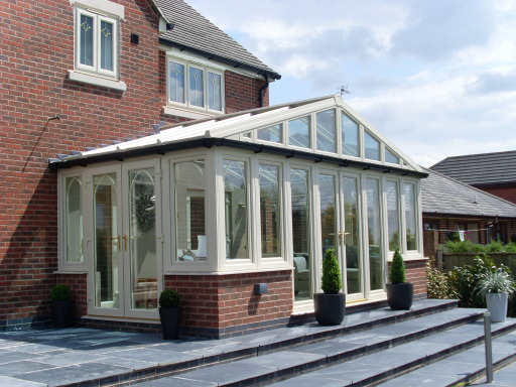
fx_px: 730
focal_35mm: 49
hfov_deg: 38.9
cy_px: 194
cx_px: 258
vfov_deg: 29.7
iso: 80
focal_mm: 8.1
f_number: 8.7
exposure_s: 1/180
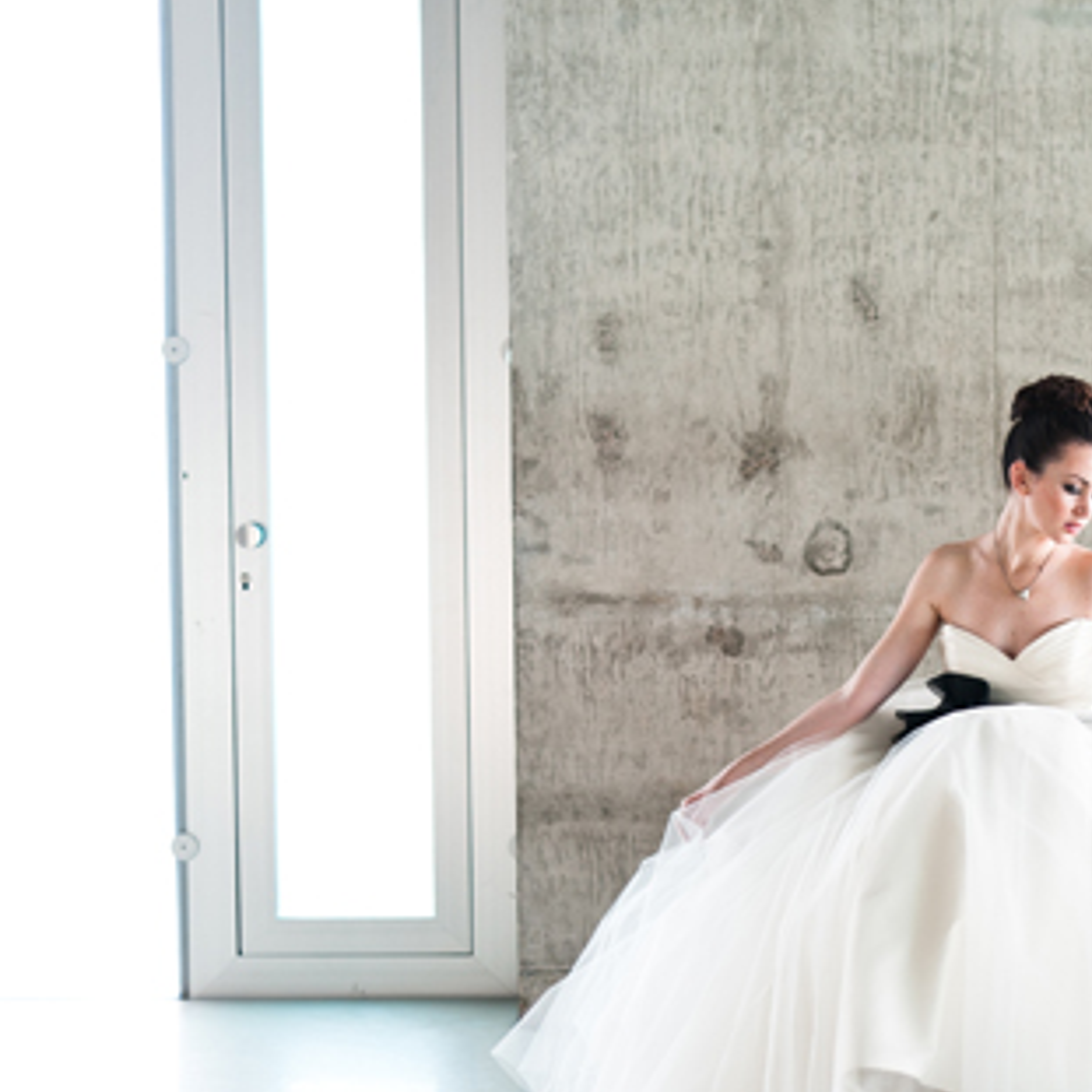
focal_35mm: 82
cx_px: 1008
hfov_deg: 20.6
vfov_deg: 21.1
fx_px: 2927
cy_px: 613
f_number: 2
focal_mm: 50
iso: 200
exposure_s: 1/320
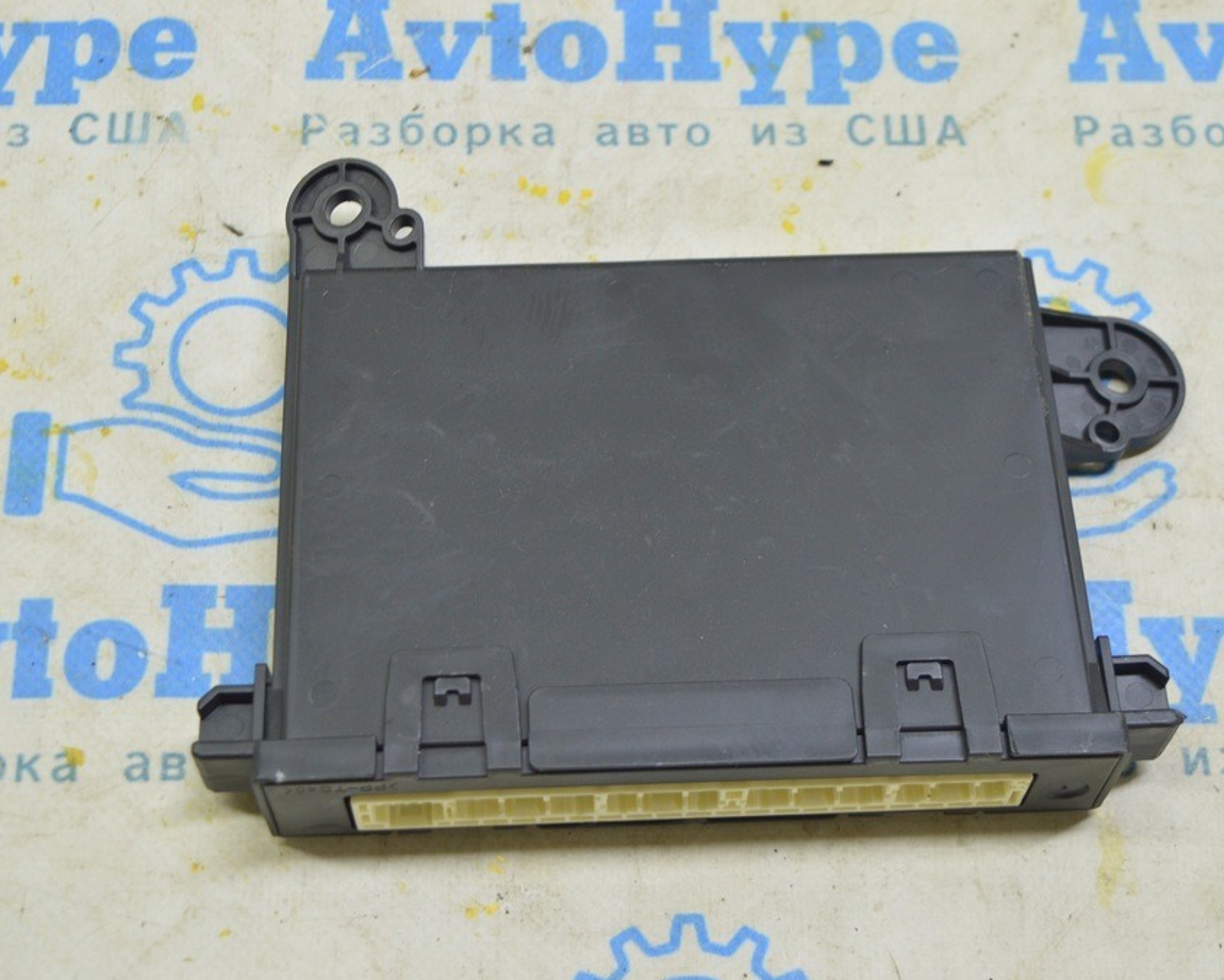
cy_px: 489
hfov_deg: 32.5
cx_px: 586
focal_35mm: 58
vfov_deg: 26.3
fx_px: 2102
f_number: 5.6
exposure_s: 1/20
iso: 400
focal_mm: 34
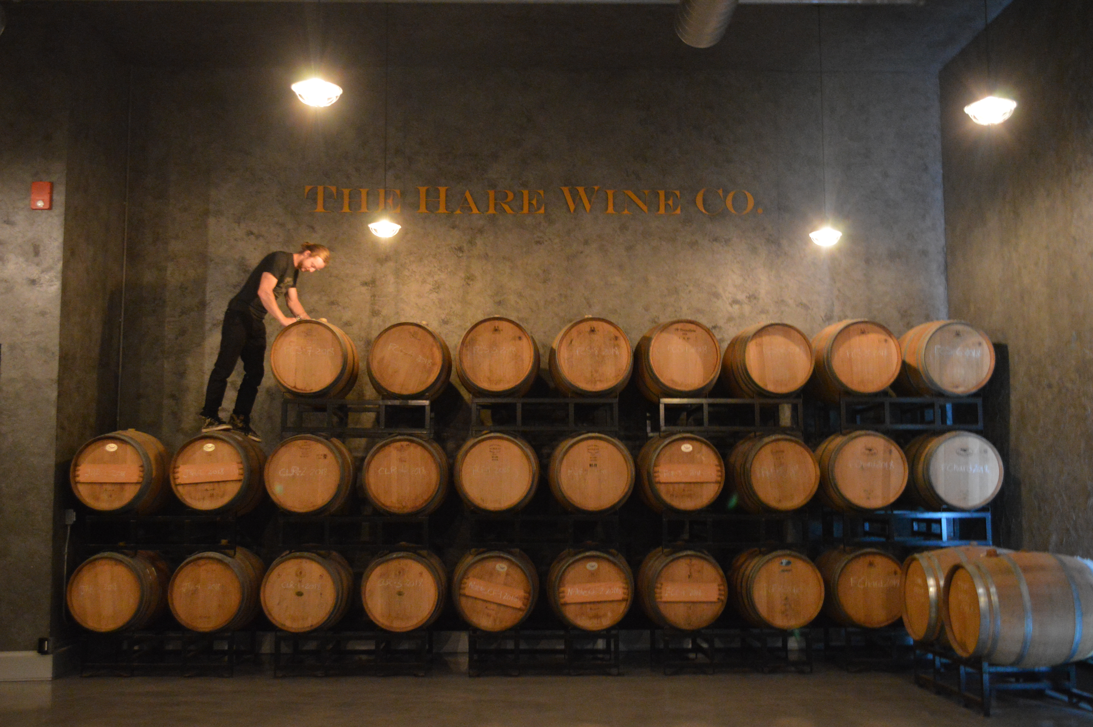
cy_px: 364
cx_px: 546
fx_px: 1092
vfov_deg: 36.8
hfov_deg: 53.2
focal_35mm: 36
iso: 3200
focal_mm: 24
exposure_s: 1/13
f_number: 4
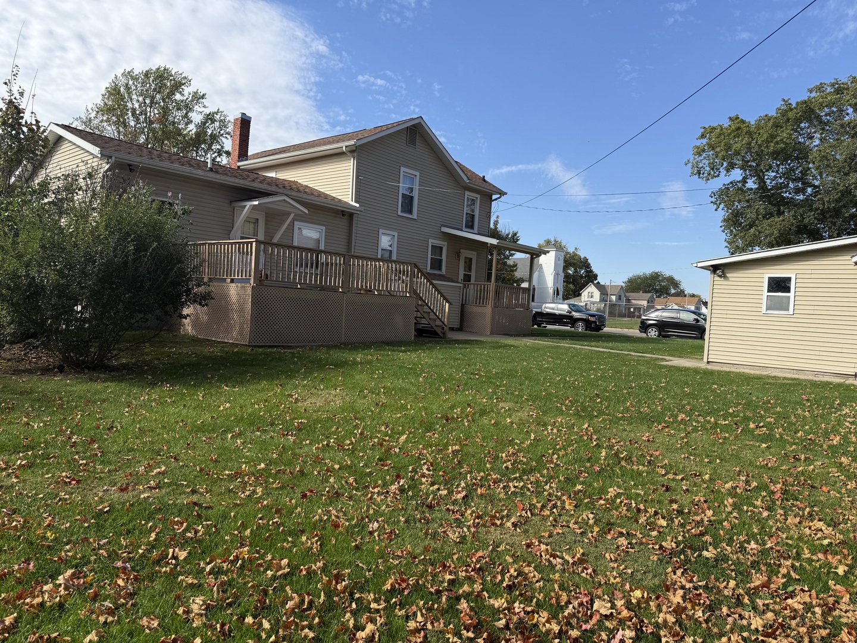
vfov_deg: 56.8
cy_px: 322
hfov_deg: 71.6
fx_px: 594
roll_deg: -3.5
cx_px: 428
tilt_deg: +0.9
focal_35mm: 24
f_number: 1.78
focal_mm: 6.76
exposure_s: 1/2801
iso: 80
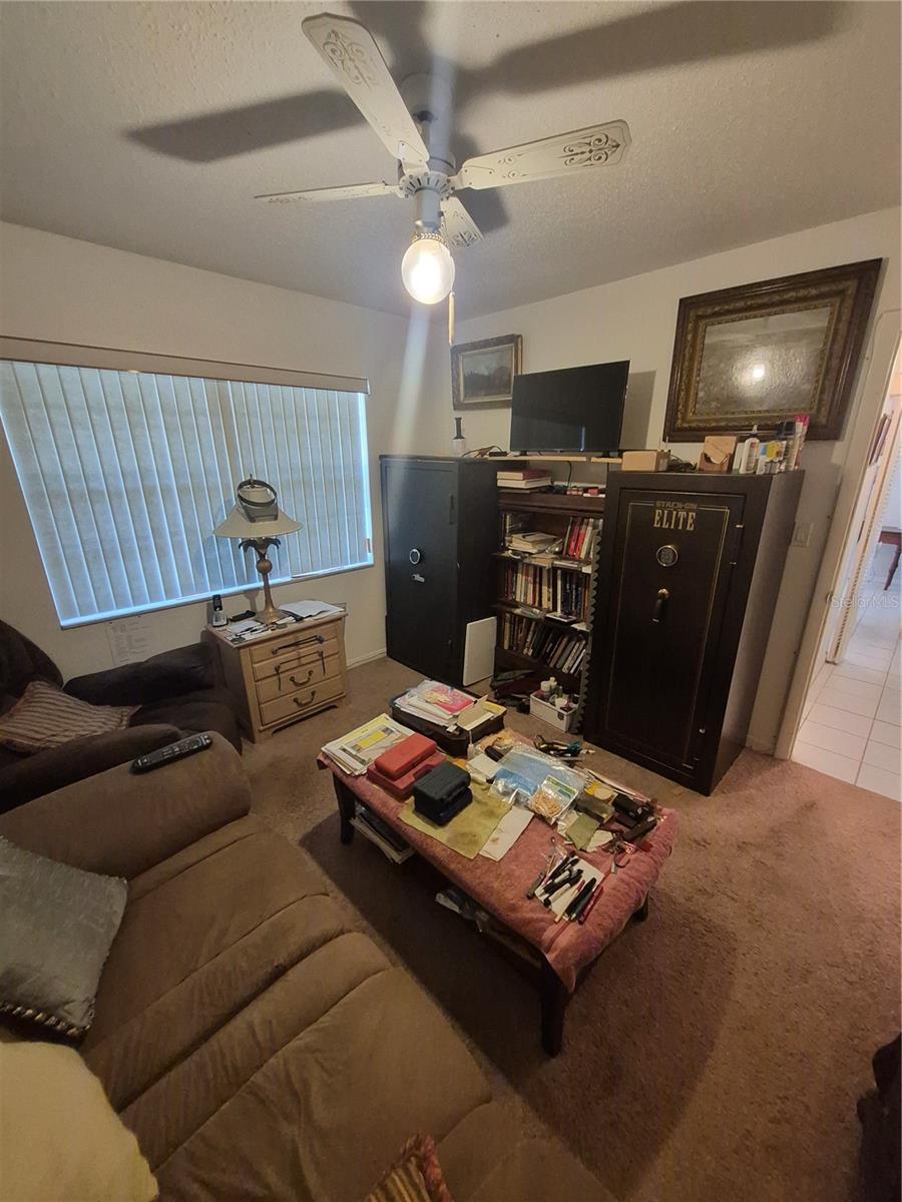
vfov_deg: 106.2
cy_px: 601
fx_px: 452
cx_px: 451
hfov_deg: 89.9
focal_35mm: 13
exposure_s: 1/60
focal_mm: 1.74
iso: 1000
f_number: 2.2
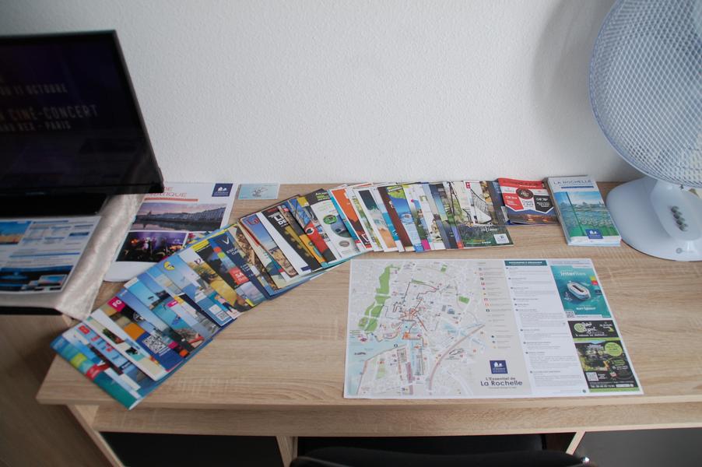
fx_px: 526
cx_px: 351
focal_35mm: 27
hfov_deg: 67.4
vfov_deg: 47.9
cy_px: 234
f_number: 5
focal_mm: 18
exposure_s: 1/100
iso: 400
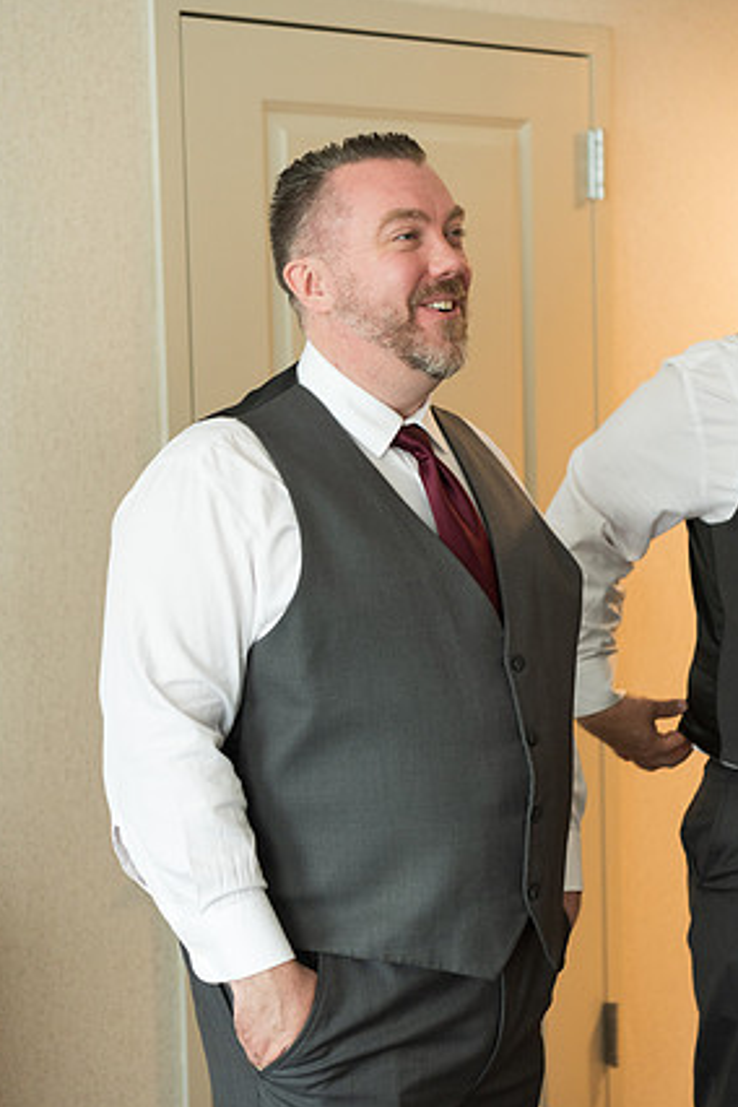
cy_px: 556
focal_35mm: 74
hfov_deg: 18.4
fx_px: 2275
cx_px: 372
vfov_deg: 27.3
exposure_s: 1/125
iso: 900
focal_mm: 70
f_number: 2.8
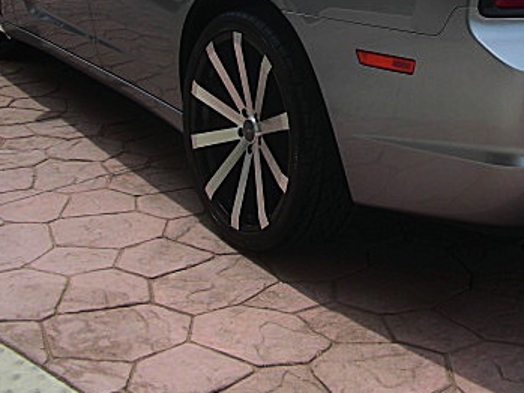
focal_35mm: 66
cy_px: 40
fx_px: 999
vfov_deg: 21.8
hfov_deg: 29.0
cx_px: 389
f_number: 2.8
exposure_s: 1/800
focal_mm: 6.3
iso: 50
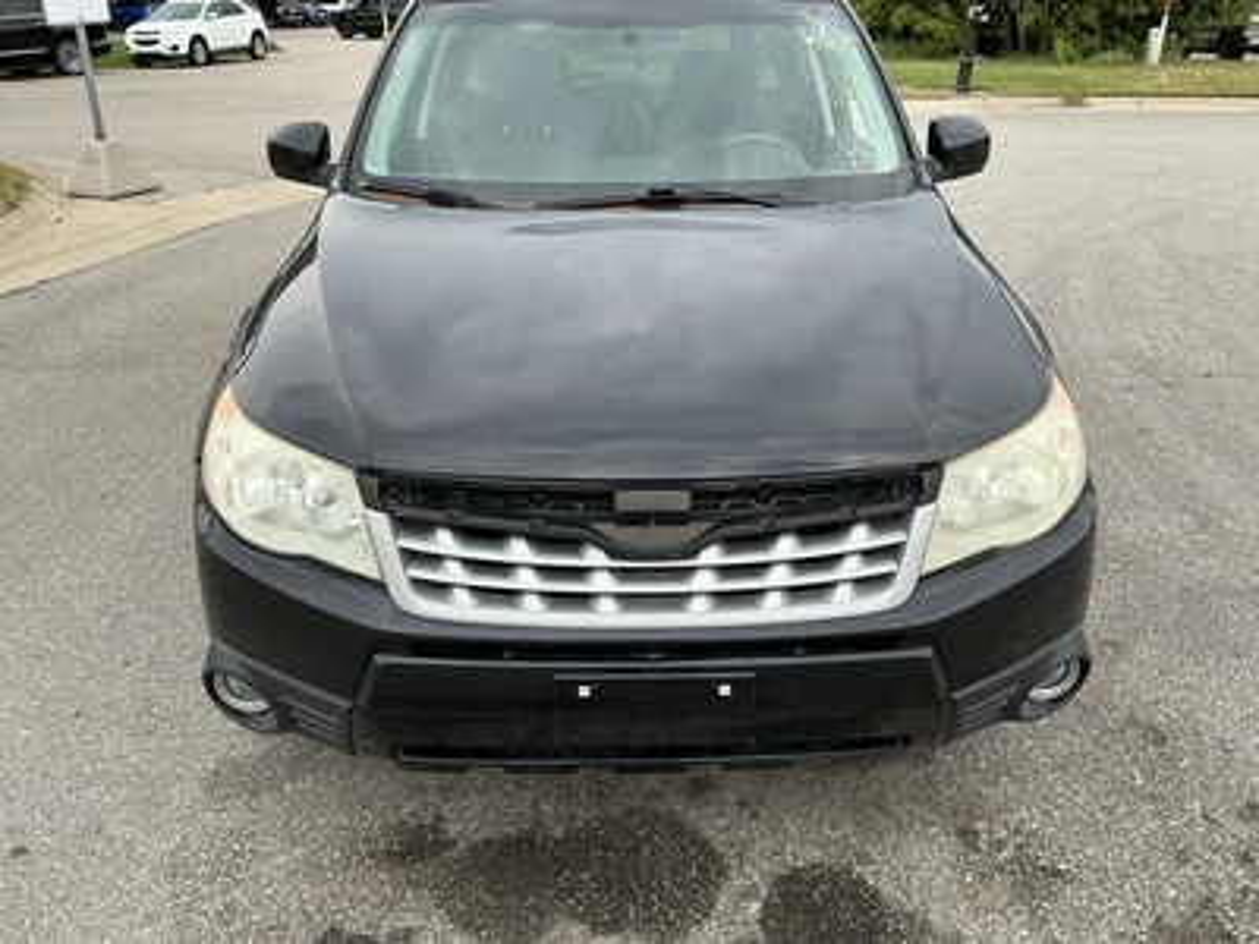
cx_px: 630
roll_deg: -0.5
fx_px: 1018
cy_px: 472
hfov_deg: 63.4
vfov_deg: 49.7
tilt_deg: -21.4
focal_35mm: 28
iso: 25
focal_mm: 3
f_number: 1.8
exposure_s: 1/491
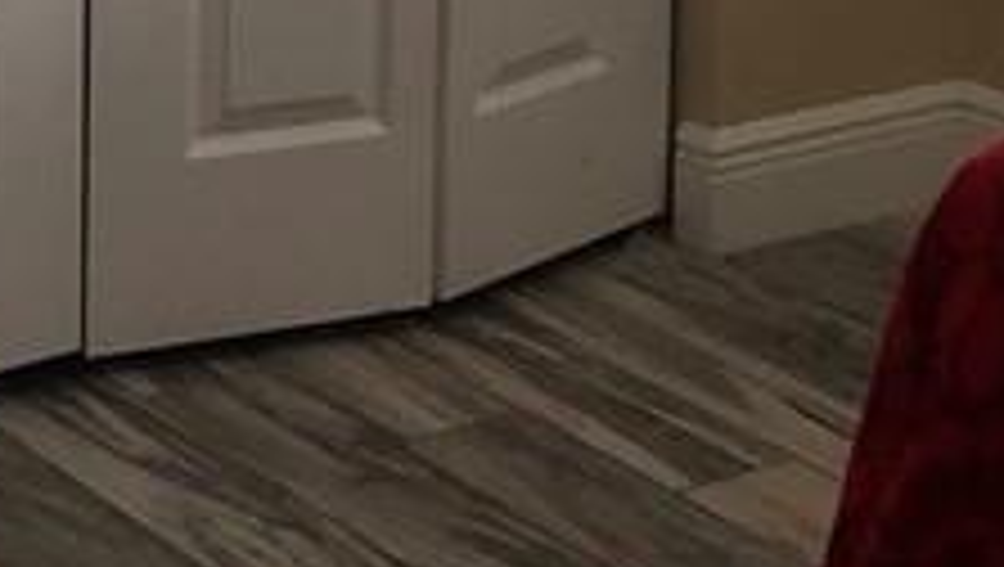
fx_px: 3731
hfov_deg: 15.3
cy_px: -778
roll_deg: -1.2
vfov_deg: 8.0
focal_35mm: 140
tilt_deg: -3.9
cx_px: 365
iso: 100
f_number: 1.8
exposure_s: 1/6
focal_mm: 3.99
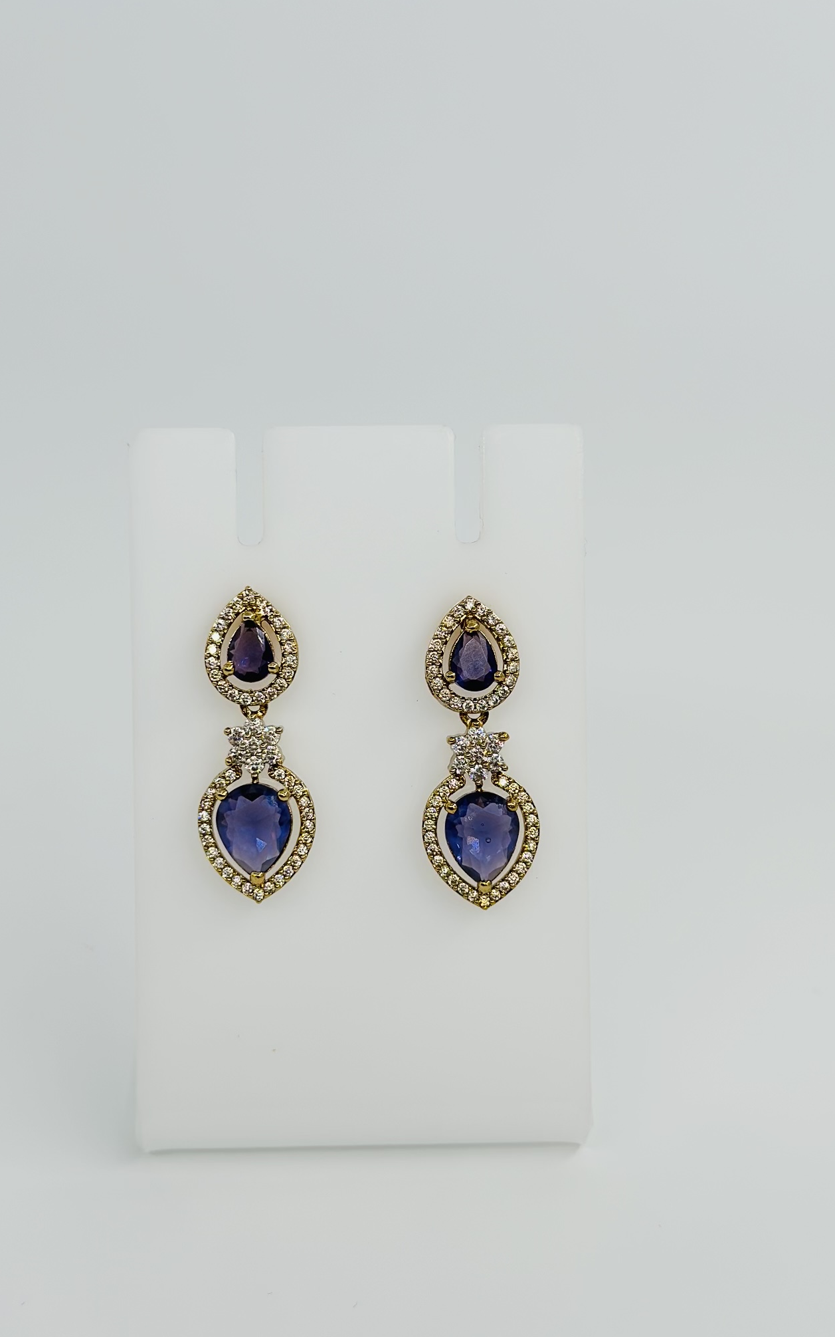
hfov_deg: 25.3
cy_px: 668
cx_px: 371
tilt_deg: -22.8
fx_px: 1857
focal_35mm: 51
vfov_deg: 39.6
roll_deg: -1.6
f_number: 1.78
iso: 80
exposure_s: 1/1590
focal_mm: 6.86
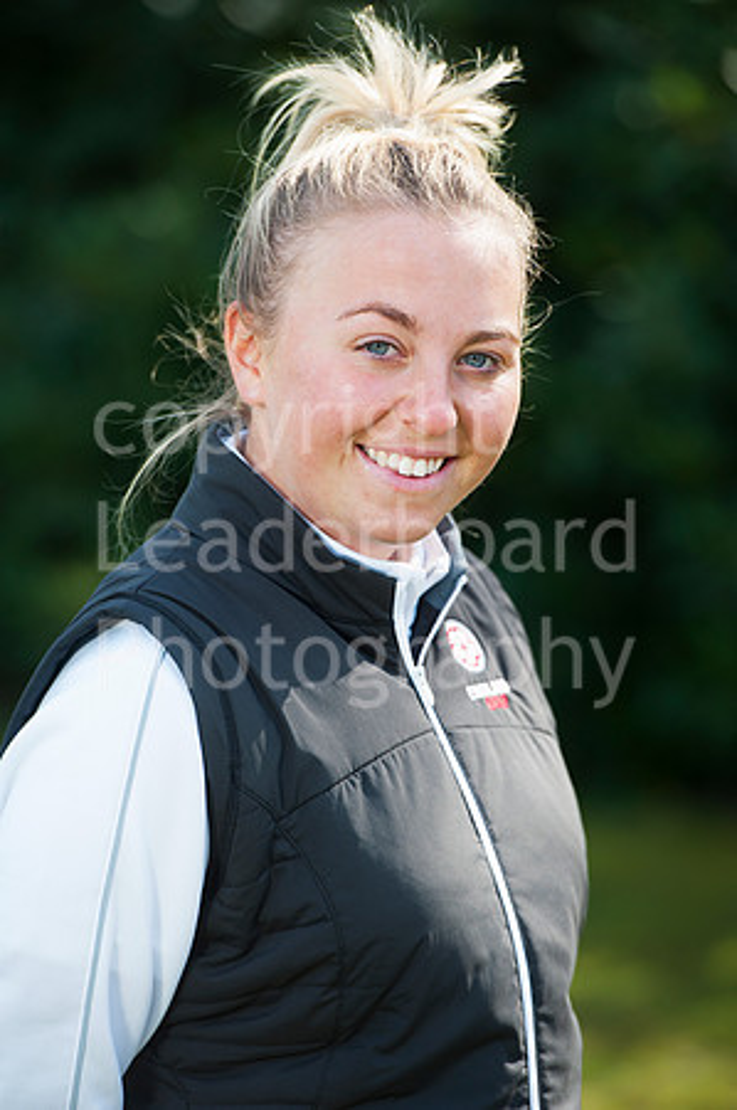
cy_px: 555
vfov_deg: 10.3
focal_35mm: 200
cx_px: 368
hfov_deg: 6.9
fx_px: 6155
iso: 200
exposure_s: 1/320
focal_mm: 200
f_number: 4.5
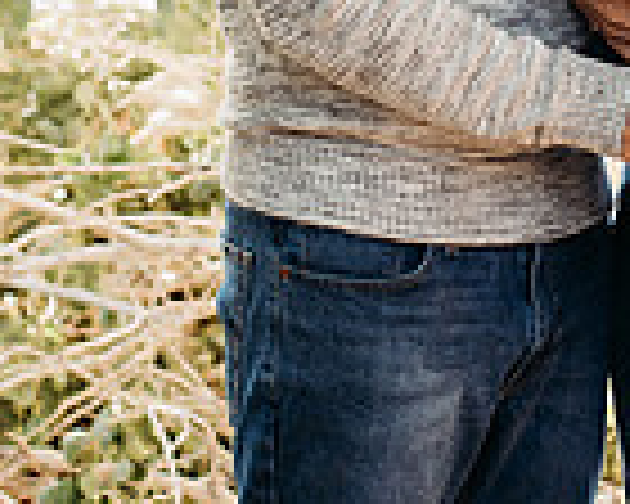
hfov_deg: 9.9
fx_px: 3636
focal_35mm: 195
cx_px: 392
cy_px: -263
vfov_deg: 7.8
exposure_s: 1/250
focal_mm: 50
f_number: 2.8
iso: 160
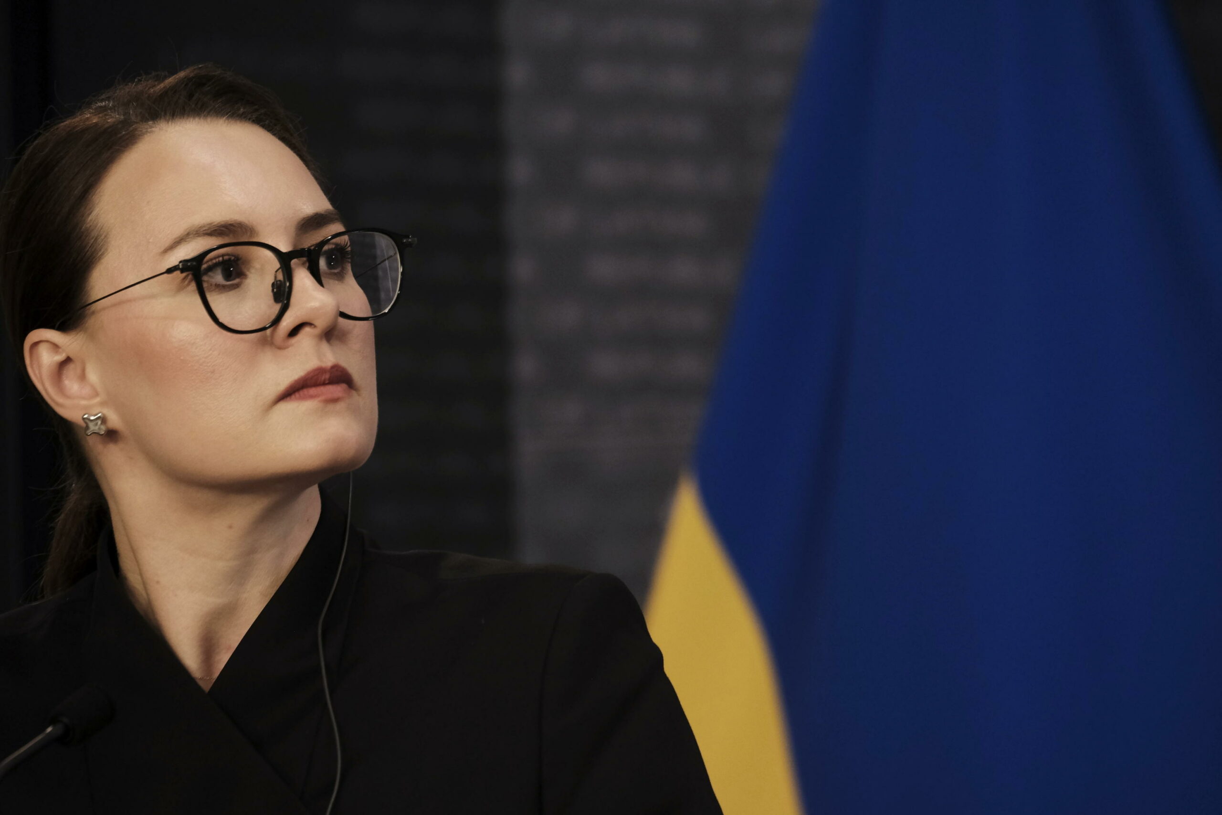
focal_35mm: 378
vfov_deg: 3.6
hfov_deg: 5.5
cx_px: 611
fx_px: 12831
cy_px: 408
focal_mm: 252.1
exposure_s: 1/125
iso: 2000
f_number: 5
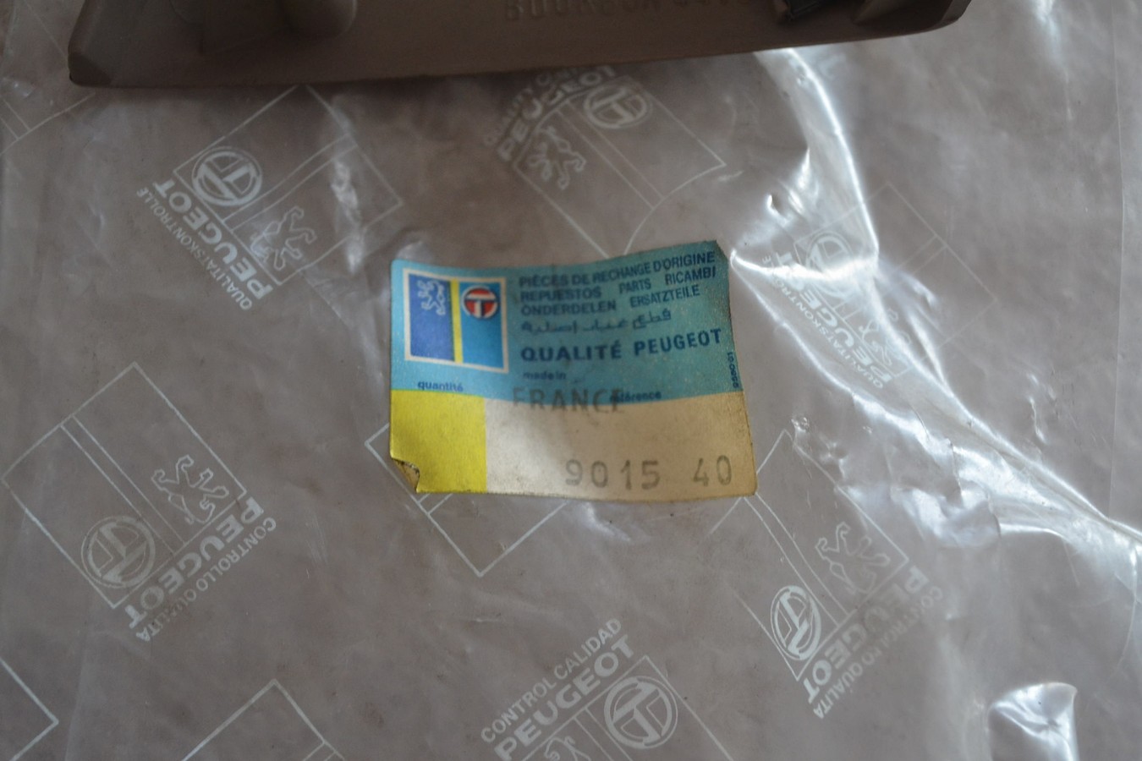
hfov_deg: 36.9
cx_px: 571
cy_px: 380
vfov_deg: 25.1
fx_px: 1713
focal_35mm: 54
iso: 1000
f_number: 5
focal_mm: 36
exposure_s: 1/60
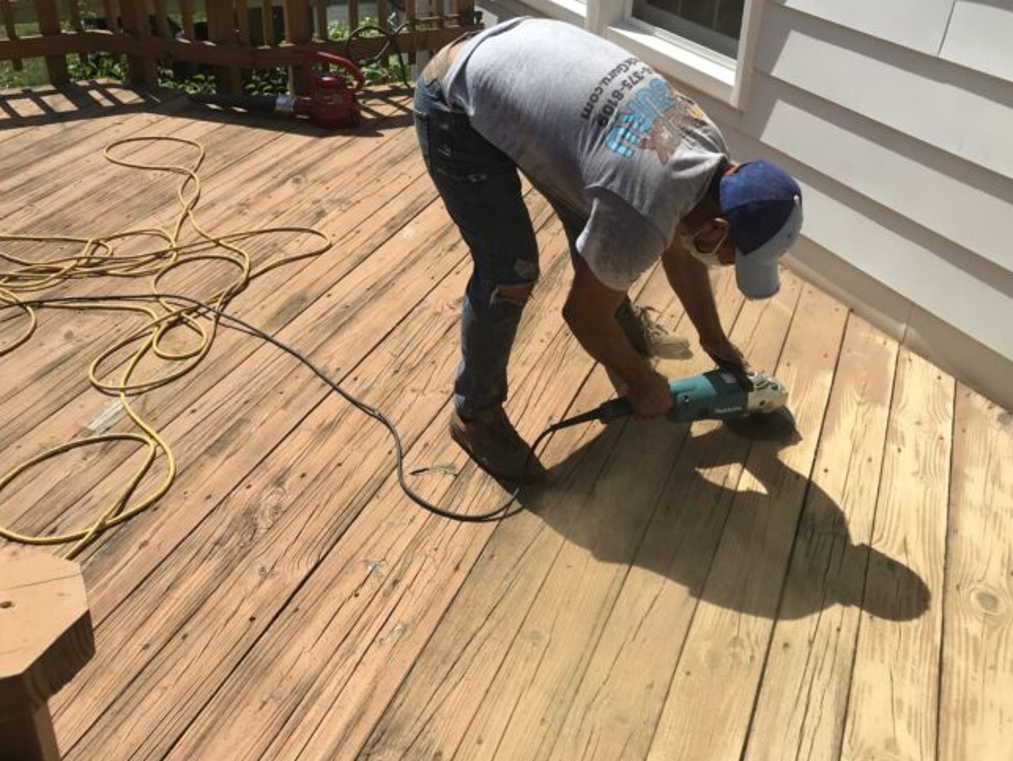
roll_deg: -0.4
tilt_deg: -28.0
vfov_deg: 38.6
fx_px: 1083
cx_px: 452
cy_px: 325
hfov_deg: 50.0
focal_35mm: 37
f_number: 1.8
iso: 20
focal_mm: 3.99
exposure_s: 1/2817
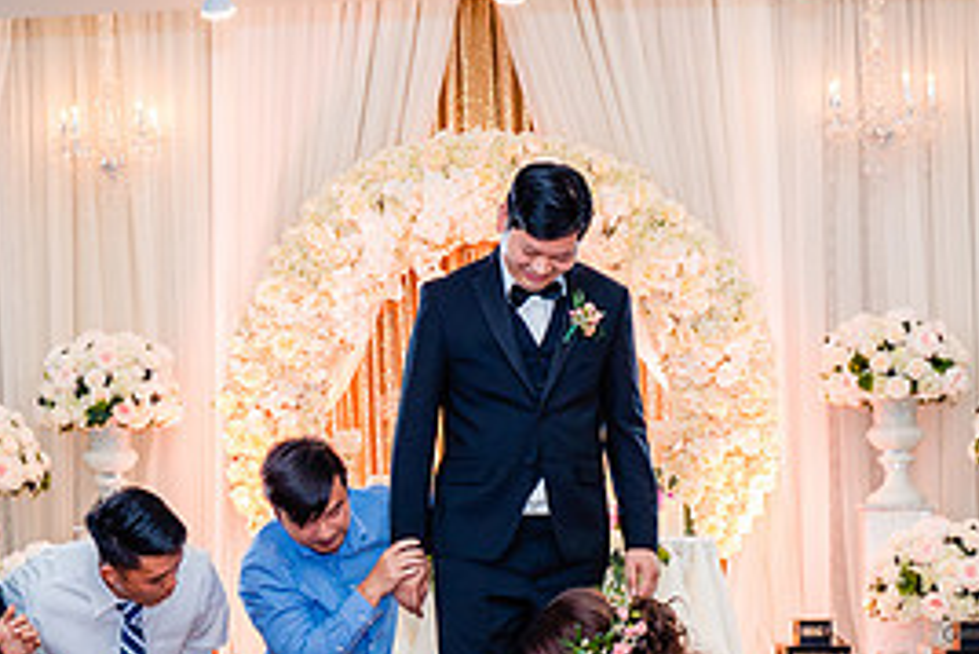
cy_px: 598
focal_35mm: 76
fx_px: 2068
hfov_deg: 26.5
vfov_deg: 17.7
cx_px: 325
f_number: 3.5
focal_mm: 30
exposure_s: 1/160
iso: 1000
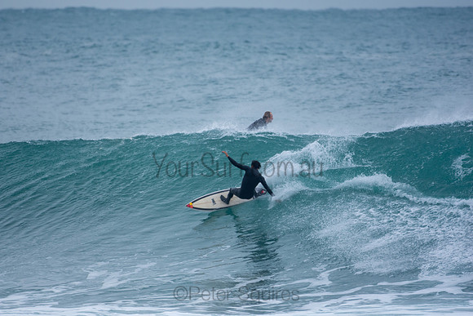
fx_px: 9856
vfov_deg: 1.8
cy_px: 158
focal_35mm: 750
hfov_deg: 2.7
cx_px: 236
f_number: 5.6
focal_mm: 500
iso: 250
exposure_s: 1/1000
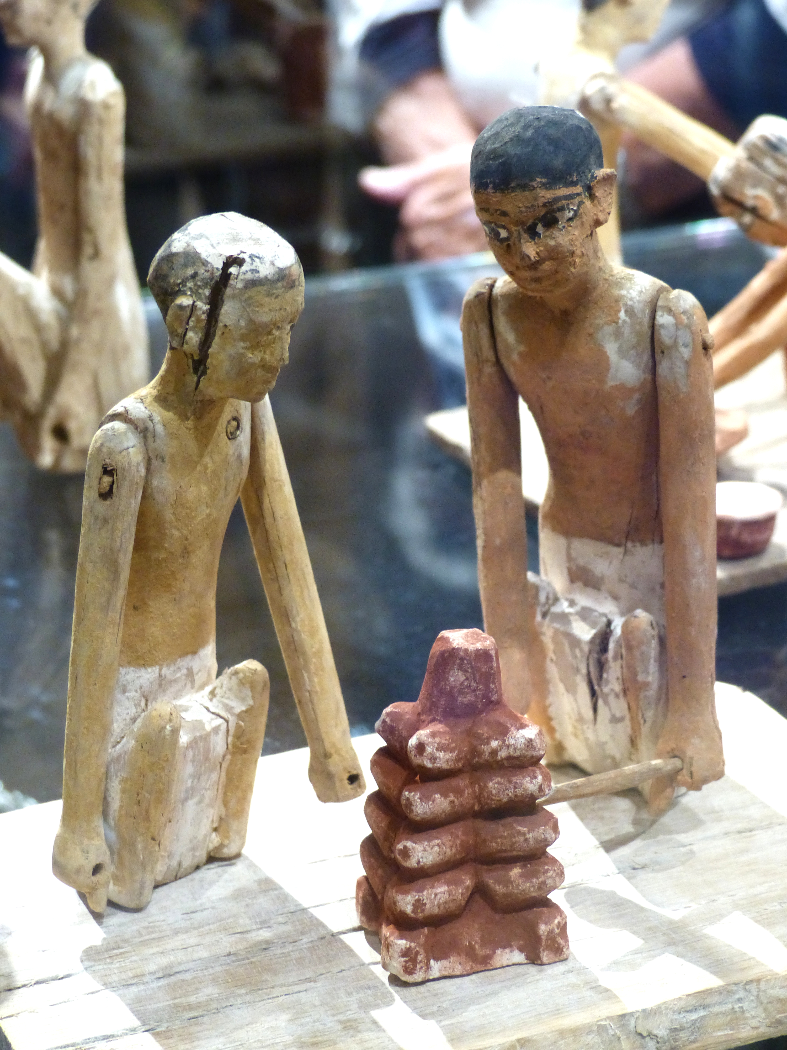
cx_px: 394
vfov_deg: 22.8
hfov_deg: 17.2
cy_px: 525
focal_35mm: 86
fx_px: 2607
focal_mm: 15.5
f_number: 2.8
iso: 400
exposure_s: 1/13
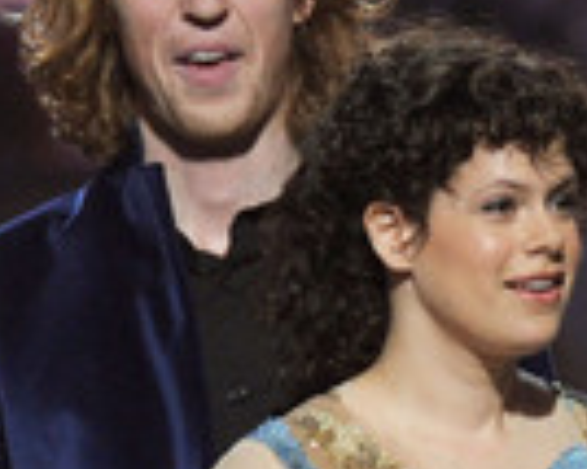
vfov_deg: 0.9
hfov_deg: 1.1
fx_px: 30276
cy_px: 668
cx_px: 294
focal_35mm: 1744
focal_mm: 400
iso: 2500
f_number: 4
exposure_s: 1/320
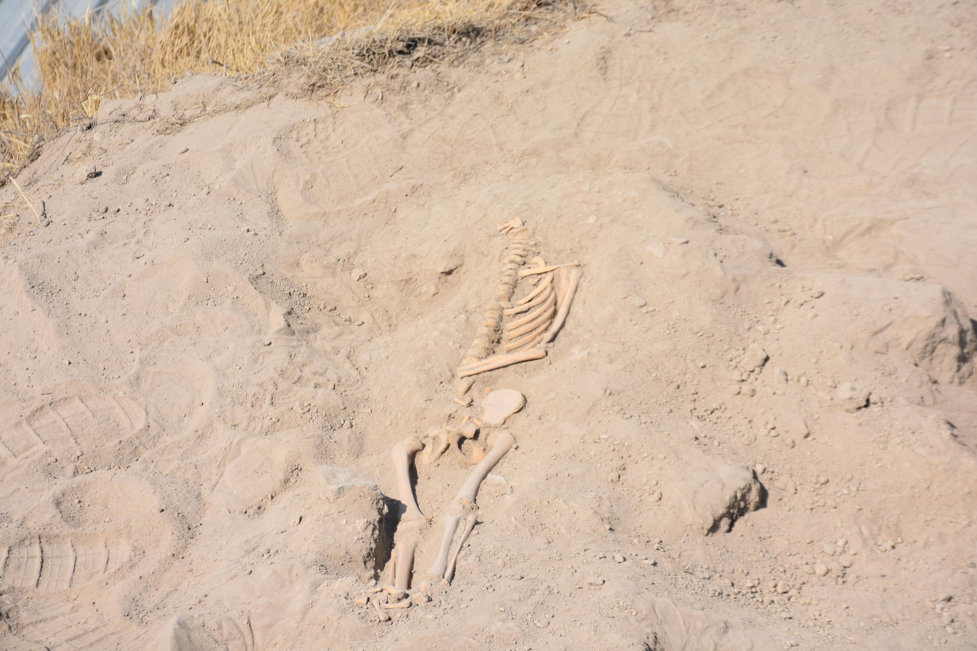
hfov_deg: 16.1
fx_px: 3460
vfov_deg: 10.8
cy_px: 326
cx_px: 488
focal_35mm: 128
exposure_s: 1/500
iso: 125
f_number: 8
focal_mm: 85
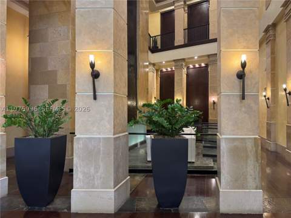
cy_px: 109
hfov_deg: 71.6
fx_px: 202
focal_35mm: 24
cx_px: 146
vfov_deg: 56.8
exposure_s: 1/60
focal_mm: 6.76
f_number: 1.78
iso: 250
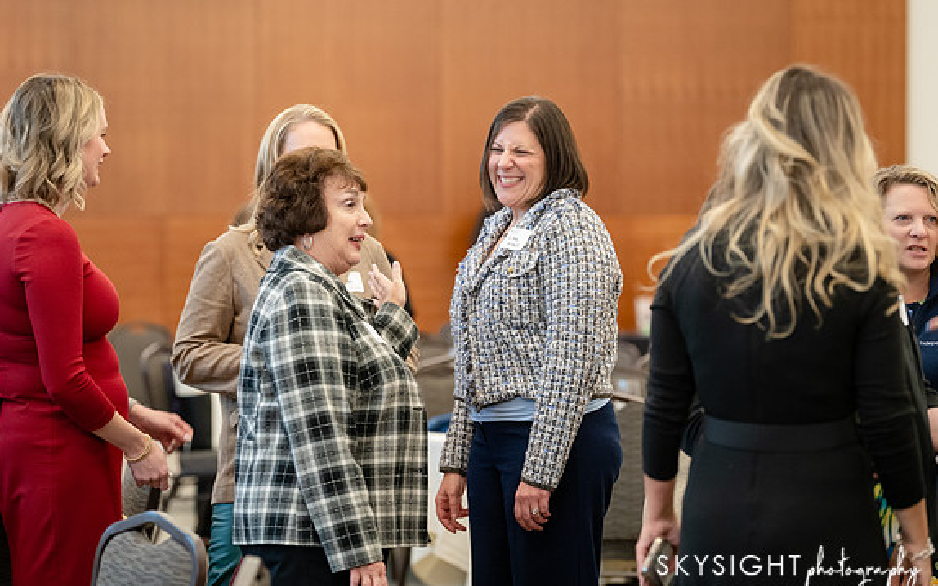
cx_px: 469
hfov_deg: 15.4
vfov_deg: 9.6
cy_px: 290
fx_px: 3477
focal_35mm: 136
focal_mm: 130
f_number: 3.5
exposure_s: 1/125
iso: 3200
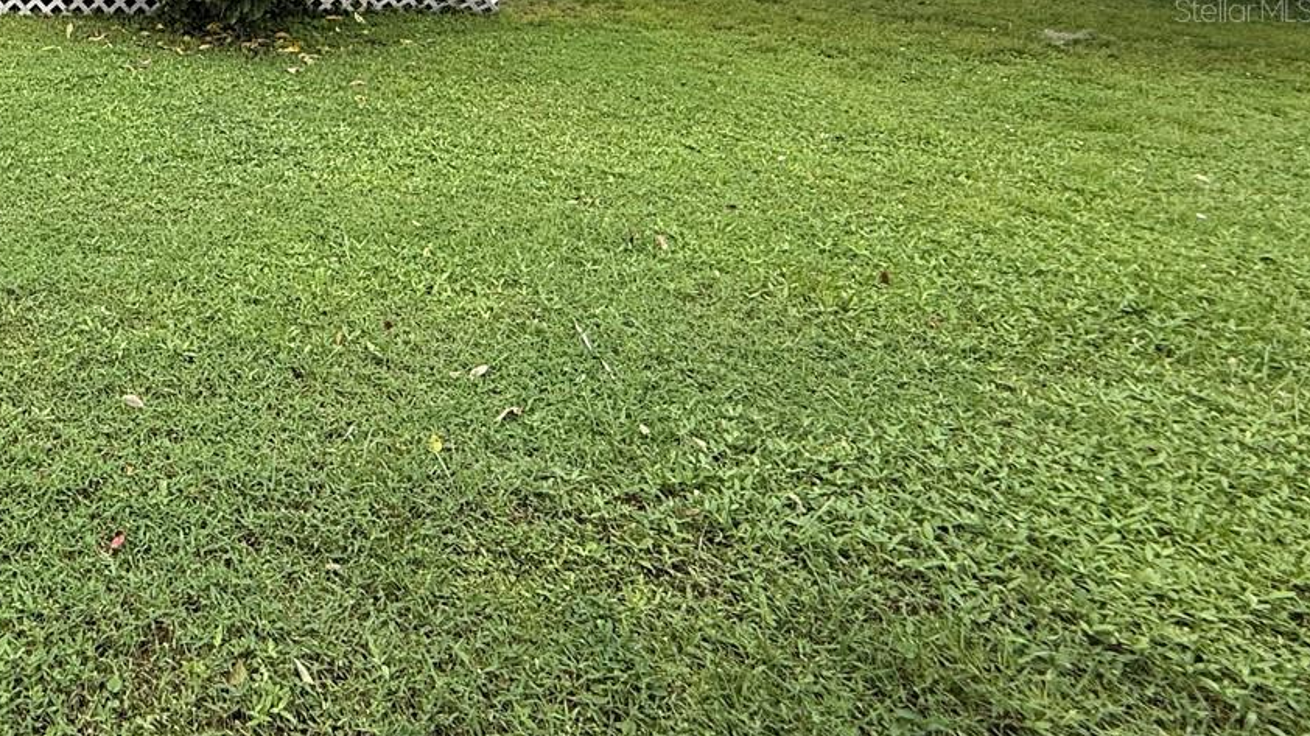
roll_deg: -2.0
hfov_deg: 55.1
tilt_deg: -12.6
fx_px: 1007
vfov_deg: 36.3
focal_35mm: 29
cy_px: 9
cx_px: 76
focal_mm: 2.22
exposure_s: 1/353
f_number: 2.2
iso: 64
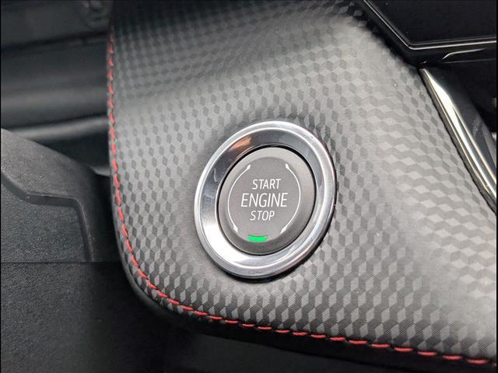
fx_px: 705
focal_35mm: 49
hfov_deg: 38.9
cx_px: 249
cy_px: 186
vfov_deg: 29.7
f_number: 1.68
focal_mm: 6.9
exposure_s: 1/130
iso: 30
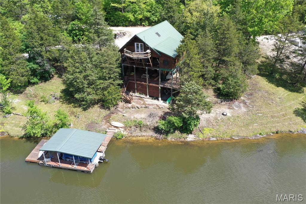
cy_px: 102
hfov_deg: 65.5
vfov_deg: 46.4
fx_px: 238
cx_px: 153
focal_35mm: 28
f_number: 5
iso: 100
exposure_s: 1/200
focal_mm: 10.26
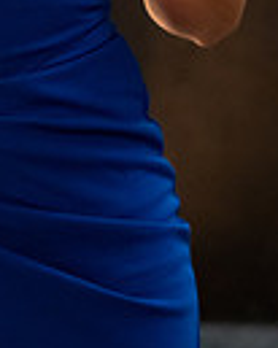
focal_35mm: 231
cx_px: -22
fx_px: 2379
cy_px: -129
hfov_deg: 6.7
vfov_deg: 8.2
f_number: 1.8
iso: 1000
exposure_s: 1/250
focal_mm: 50
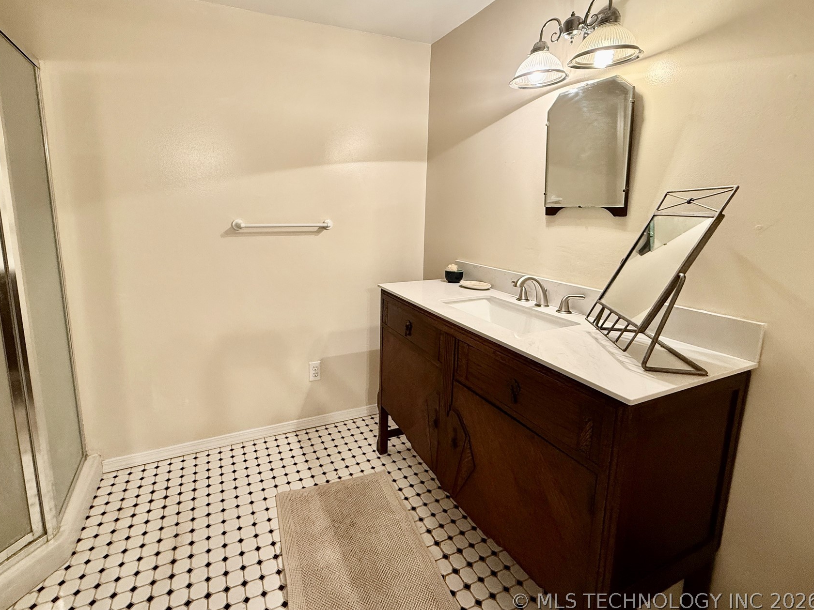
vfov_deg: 77.8
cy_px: 269
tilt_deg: -8.6
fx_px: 376
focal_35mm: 16
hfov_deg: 94.1
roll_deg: -0.9
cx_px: 360
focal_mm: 2.22
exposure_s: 1/60
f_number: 2.2
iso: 160
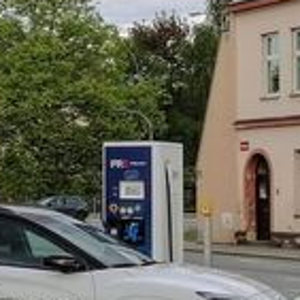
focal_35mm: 147
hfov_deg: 11.6
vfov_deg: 11.9
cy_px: 145
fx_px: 1441
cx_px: -91
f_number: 1.8
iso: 50
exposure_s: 1/367
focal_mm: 5.3
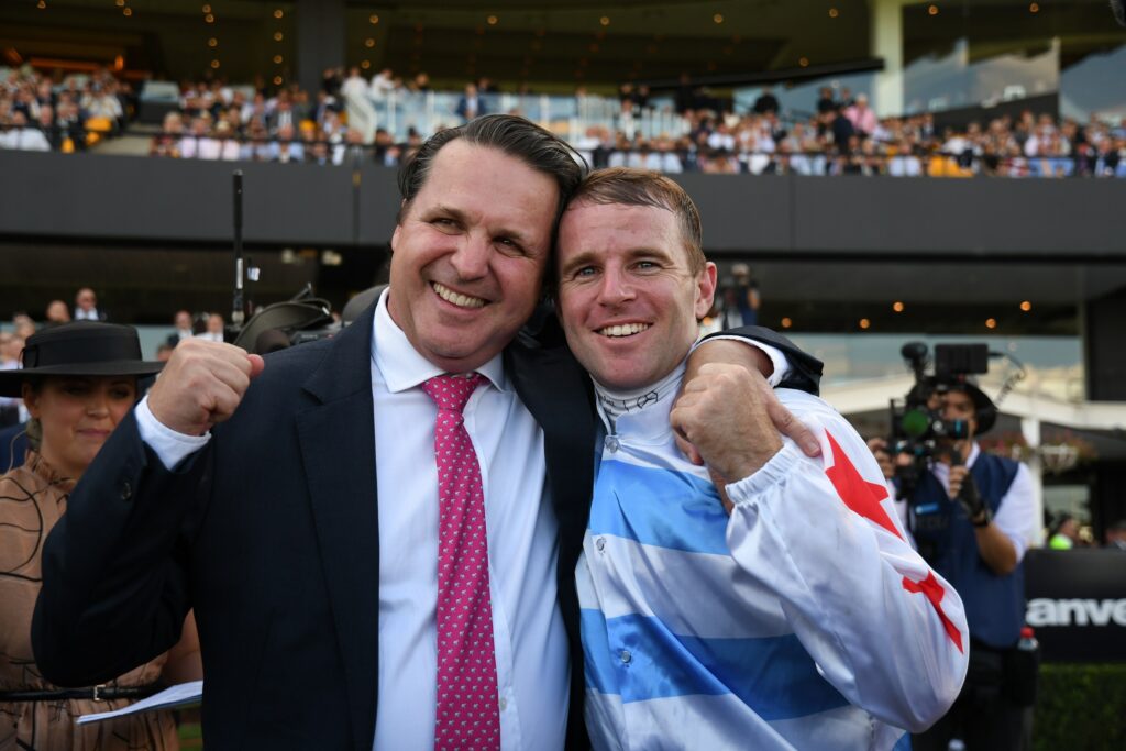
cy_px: 376
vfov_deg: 25.8
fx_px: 1642
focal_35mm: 52
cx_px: 563
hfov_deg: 37.8
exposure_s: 1/1000
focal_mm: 35
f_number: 3.5
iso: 400
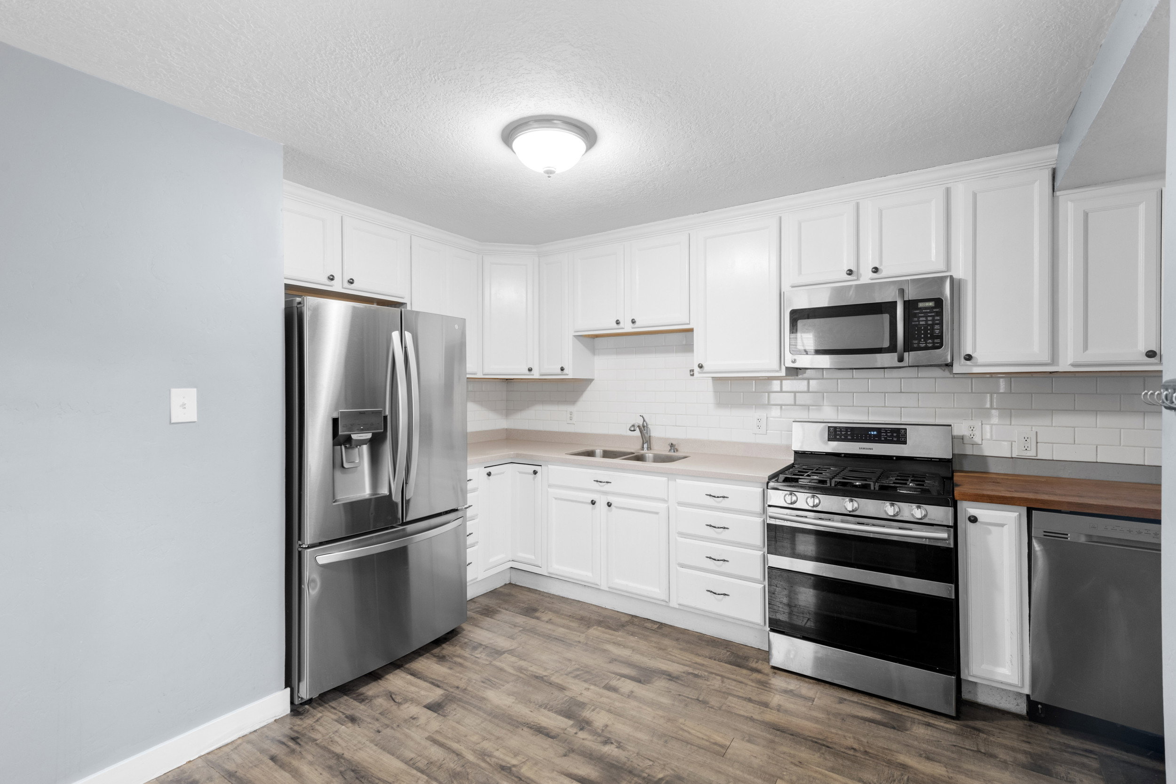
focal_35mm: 16
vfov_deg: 73.7
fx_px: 523
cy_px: 392
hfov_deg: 96.7
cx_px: 588
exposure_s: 1/1.67
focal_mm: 16
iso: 400
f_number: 9
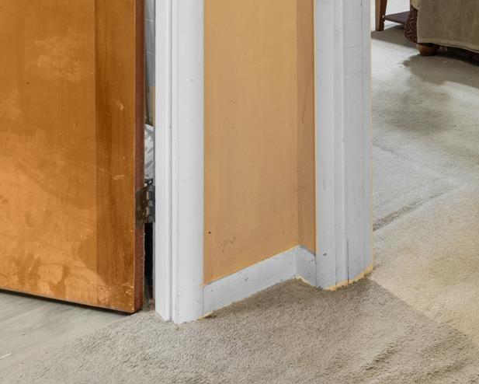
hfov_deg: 29.3
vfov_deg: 22.5
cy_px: -174
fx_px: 808
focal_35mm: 57
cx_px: 548
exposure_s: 1.6
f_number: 9
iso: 200
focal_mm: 10
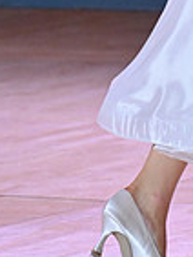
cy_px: -268
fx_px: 4394
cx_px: 283
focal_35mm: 592
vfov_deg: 3.3
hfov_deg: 2.5
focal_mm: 150
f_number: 5
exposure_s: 1/400
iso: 4000
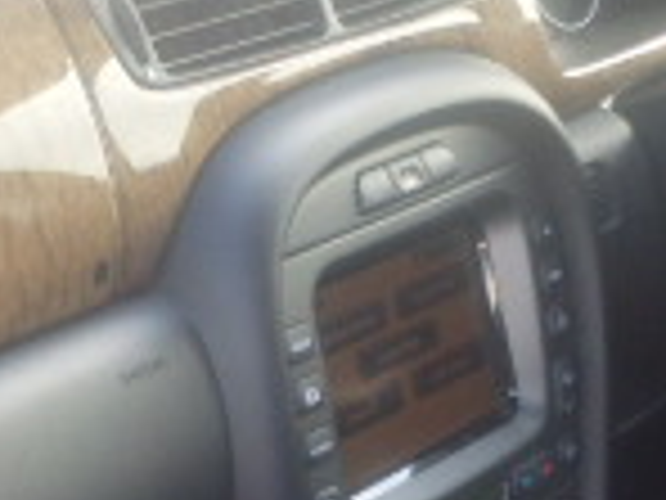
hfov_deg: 12.4
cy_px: 847
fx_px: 3001
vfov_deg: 9.2
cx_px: 778
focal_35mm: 156
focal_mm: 6.4
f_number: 4.5
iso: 200
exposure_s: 1/50
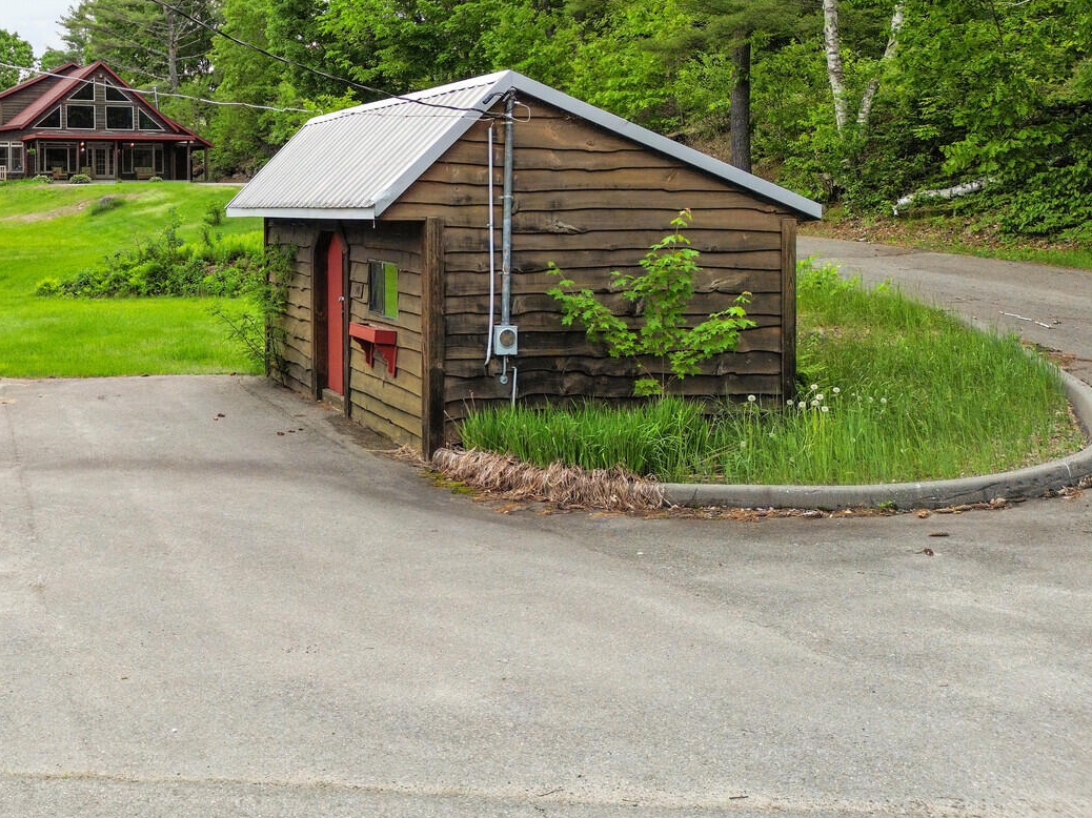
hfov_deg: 48.2
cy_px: 208
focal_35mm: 37
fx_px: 1167
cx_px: 274
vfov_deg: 37.7
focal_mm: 6.72
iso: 200
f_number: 1.7
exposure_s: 1/640
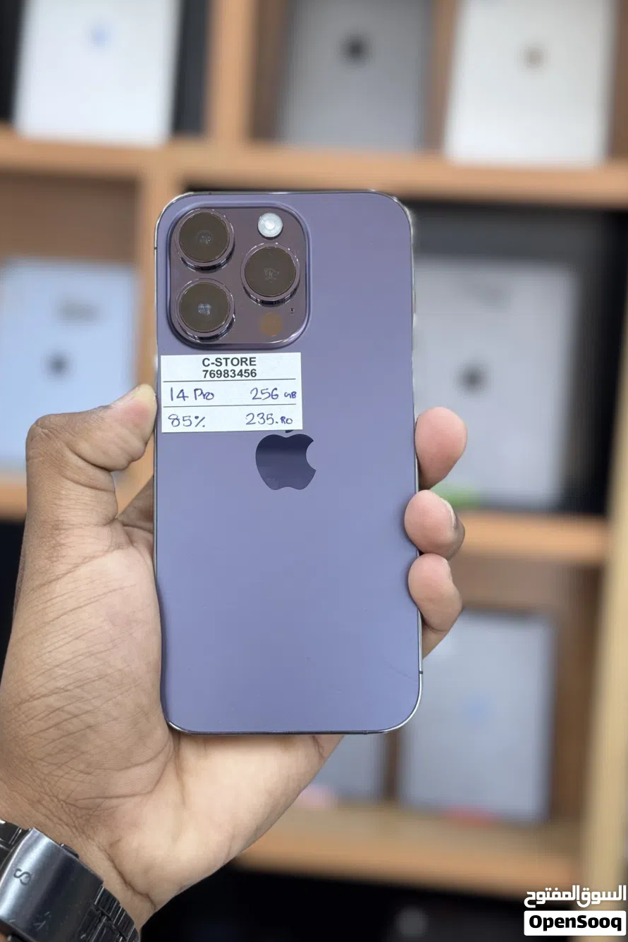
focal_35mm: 51
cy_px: 471
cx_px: 283
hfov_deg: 26.5
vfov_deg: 38.9
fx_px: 1334
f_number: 1.78
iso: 64
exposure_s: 1/261
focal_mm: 6.76
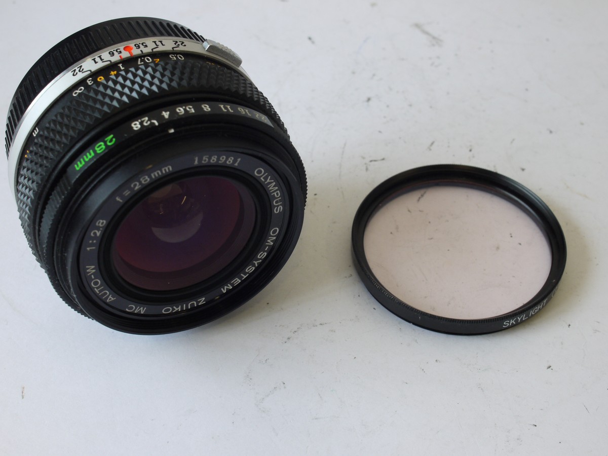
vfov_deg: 24.4
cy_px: 228
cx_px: 304
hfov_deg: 32.2
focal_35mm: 60
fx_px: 1054
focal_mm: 30
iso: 400
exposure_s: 1/25
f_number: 10
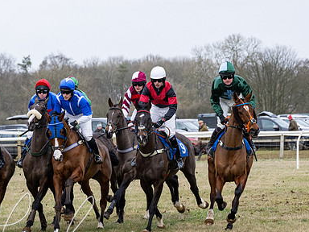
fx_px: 1982
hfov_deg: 8.9
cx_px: 61
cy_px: 169
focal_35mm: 222
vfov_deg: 6.7
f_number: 4
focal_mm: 99
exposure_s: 1/2000
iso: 800
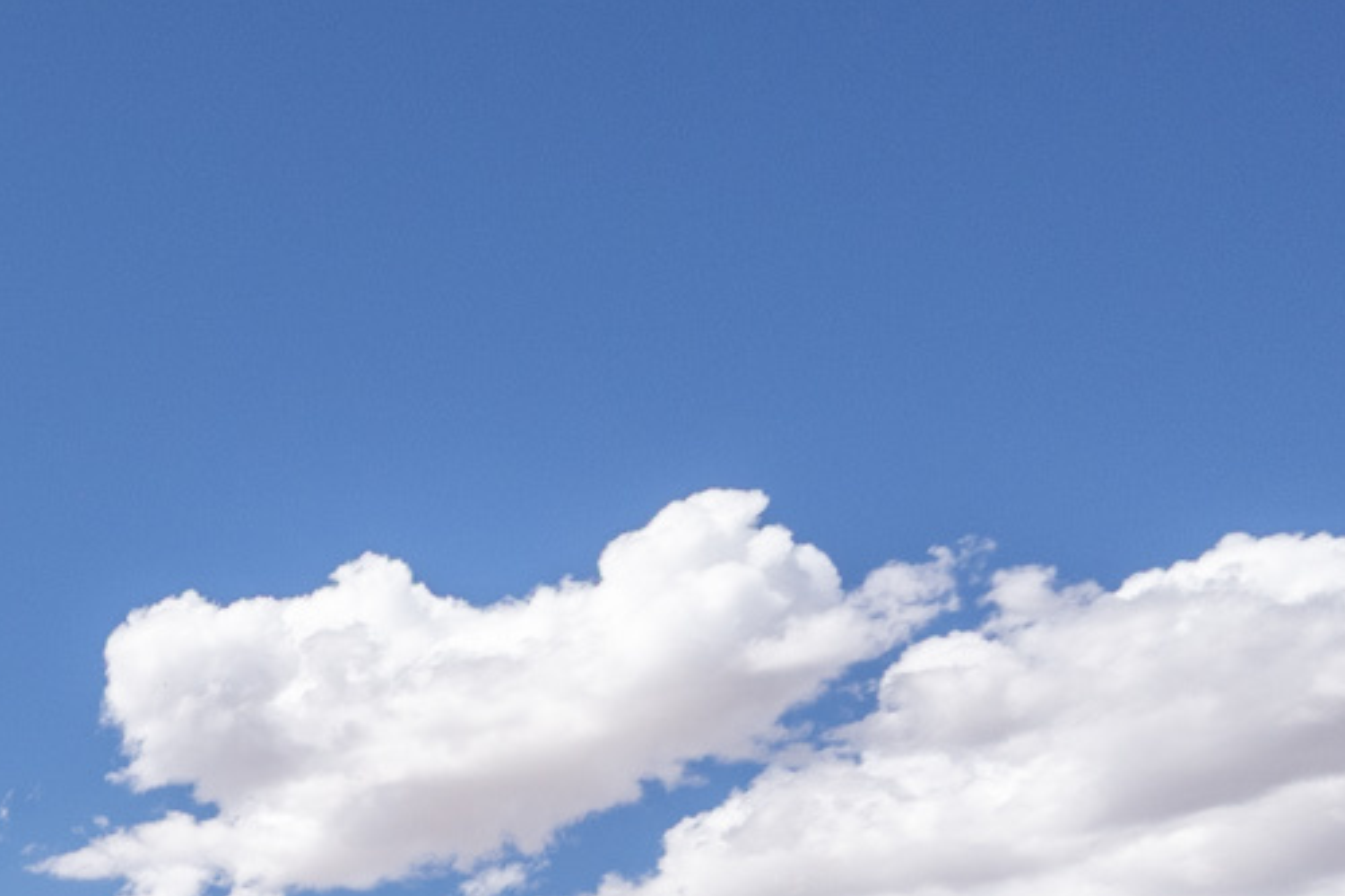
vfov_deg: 18.6
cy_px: 1523
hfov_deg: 20.4
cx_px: -1205
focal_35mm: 60
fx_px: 2241
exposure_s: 1/320
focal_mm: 15
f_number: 13
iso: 250
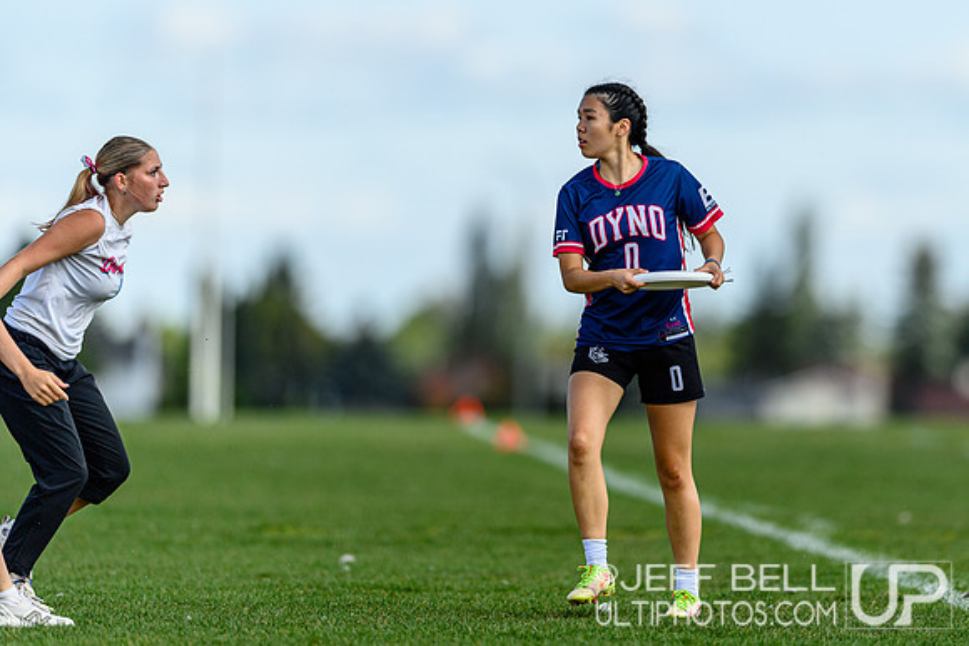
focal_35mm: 505
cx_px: 611
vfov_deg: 2.7
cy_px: 290
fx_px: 13583
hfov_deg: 4.1
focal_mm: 400
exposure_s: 1/2000
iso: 100
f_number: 3.2
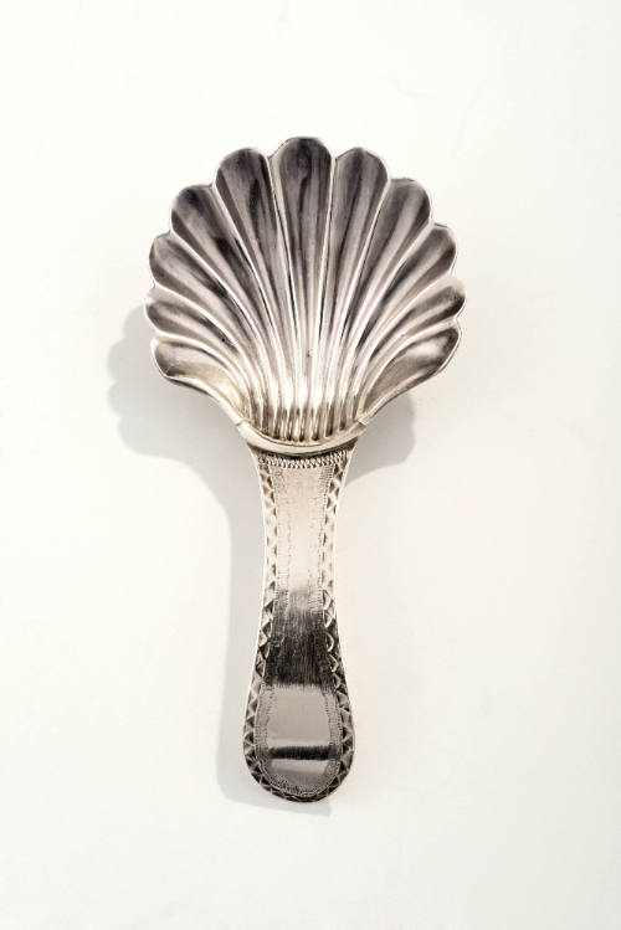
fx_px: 1551
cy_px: 465
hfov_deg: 22.6
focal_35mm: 60
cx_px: 310
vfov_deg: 33.4
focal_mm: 60
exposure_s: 1/160
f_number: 32
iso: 320
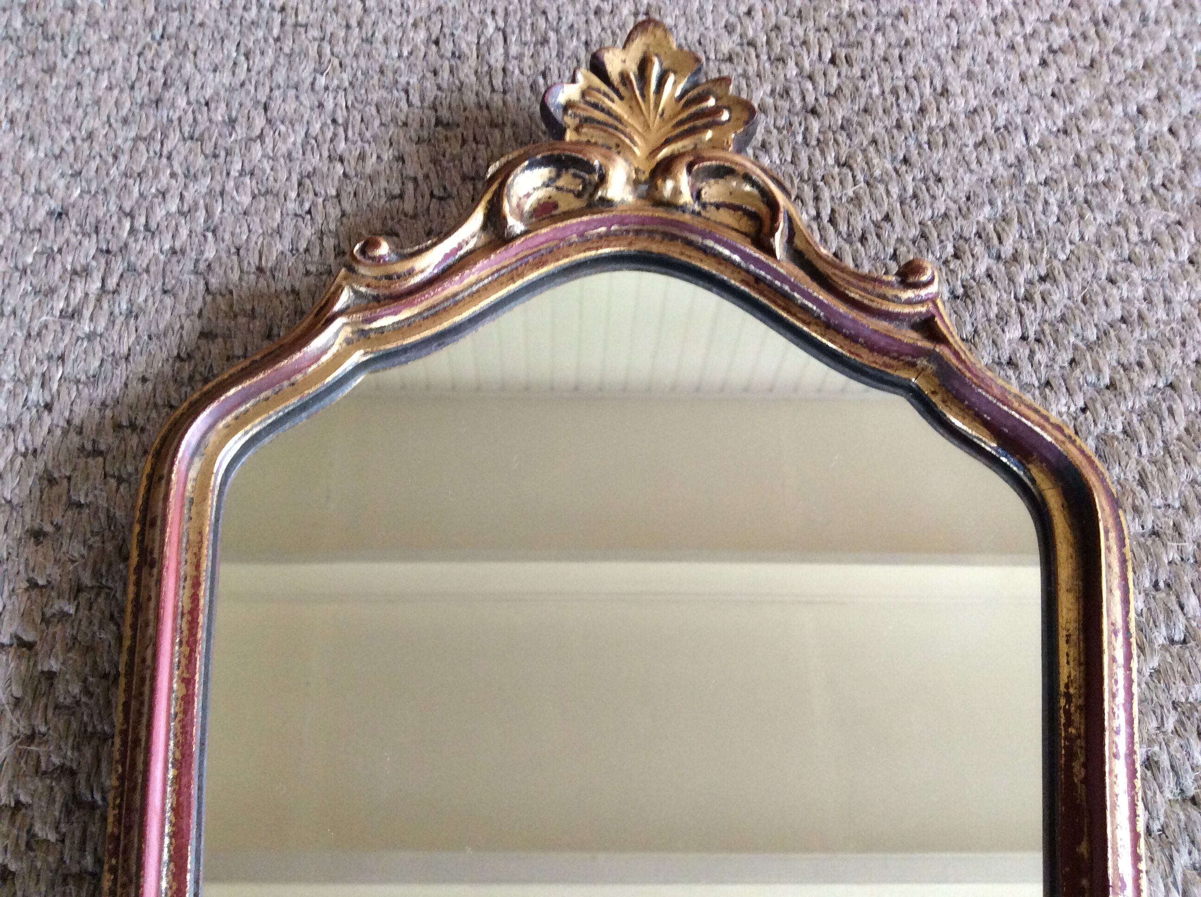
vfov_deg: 44.1
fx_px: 1109
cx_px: 600
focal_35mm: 32
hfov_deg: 56.9
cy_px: 448
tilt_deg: -60.9
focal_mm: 3.3
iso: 160
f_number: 2.4
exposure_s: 1/25
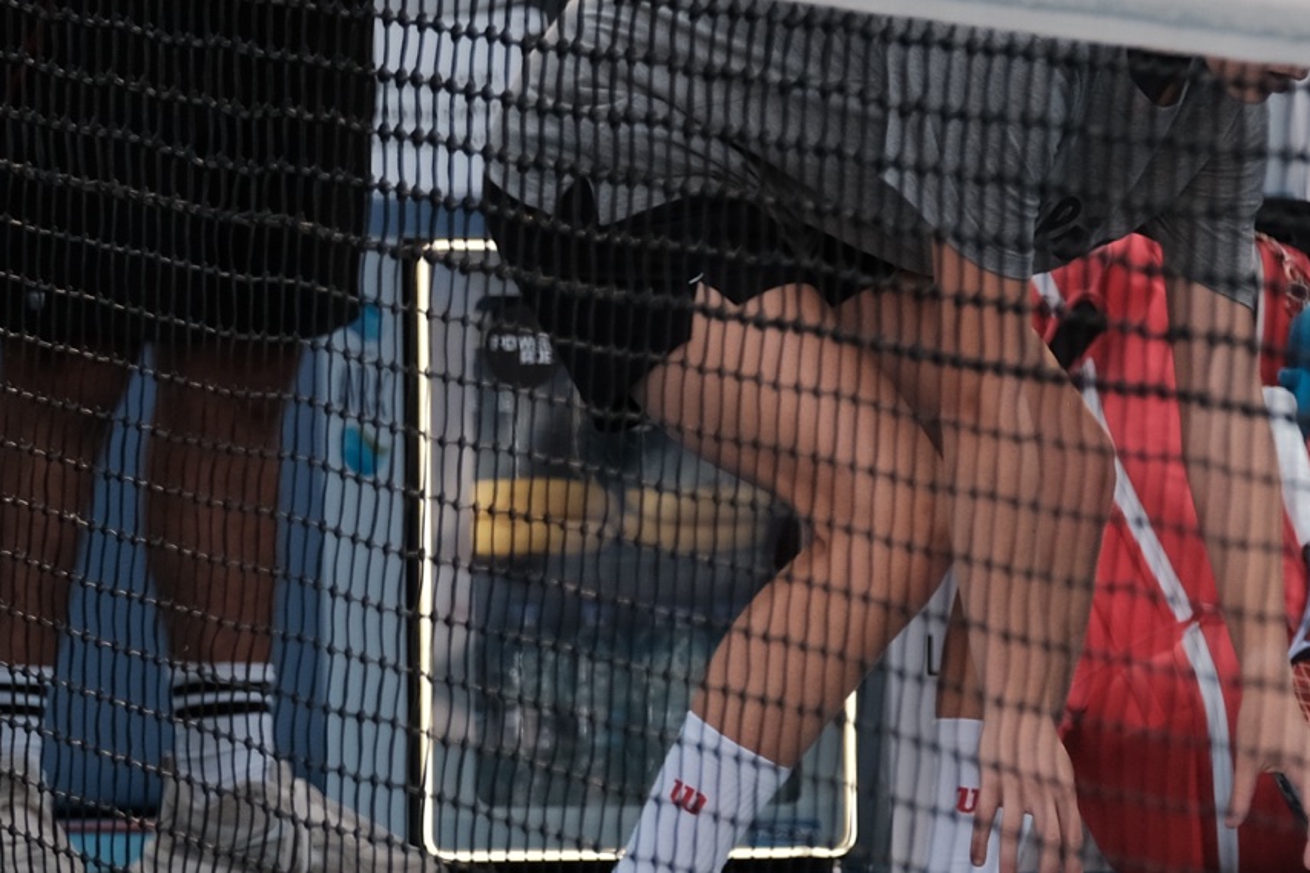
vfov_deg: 2.3
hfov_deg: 3.5
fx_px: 21464
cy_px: 1201
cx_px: 1289
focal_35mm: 590
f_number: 2.8
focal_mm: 140
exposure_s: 1/850
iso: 400
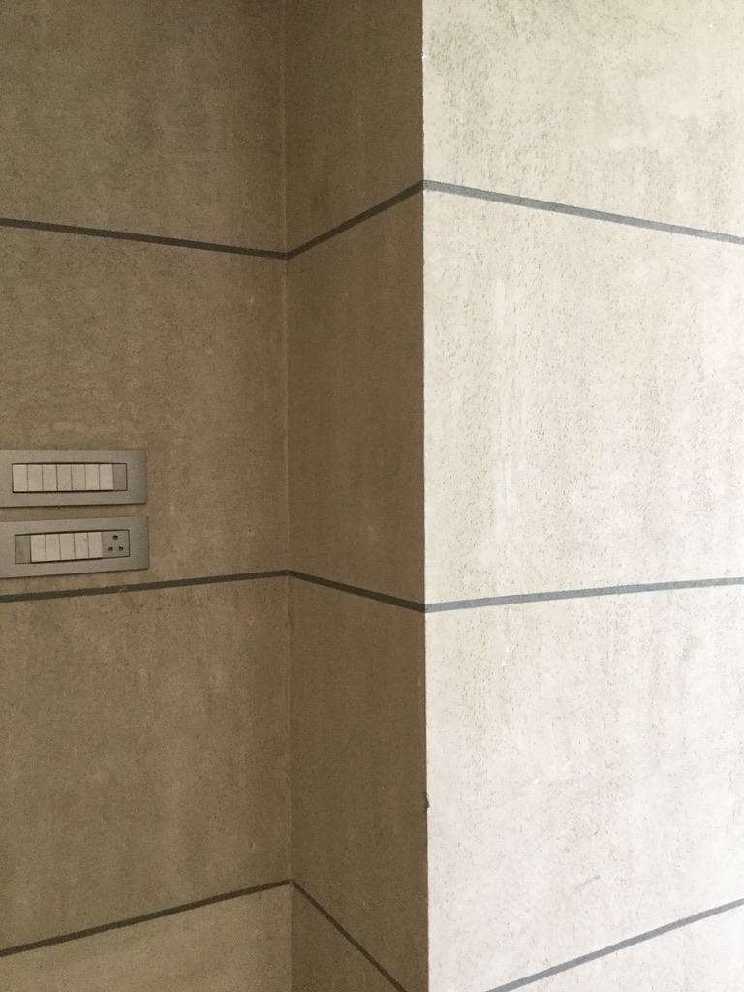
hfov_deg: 45.4
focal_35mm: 31
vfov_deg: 58.4
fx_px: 888
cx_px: 372
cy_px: 496
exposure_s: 1/20
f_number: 2.4
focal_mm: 3.3
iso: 200
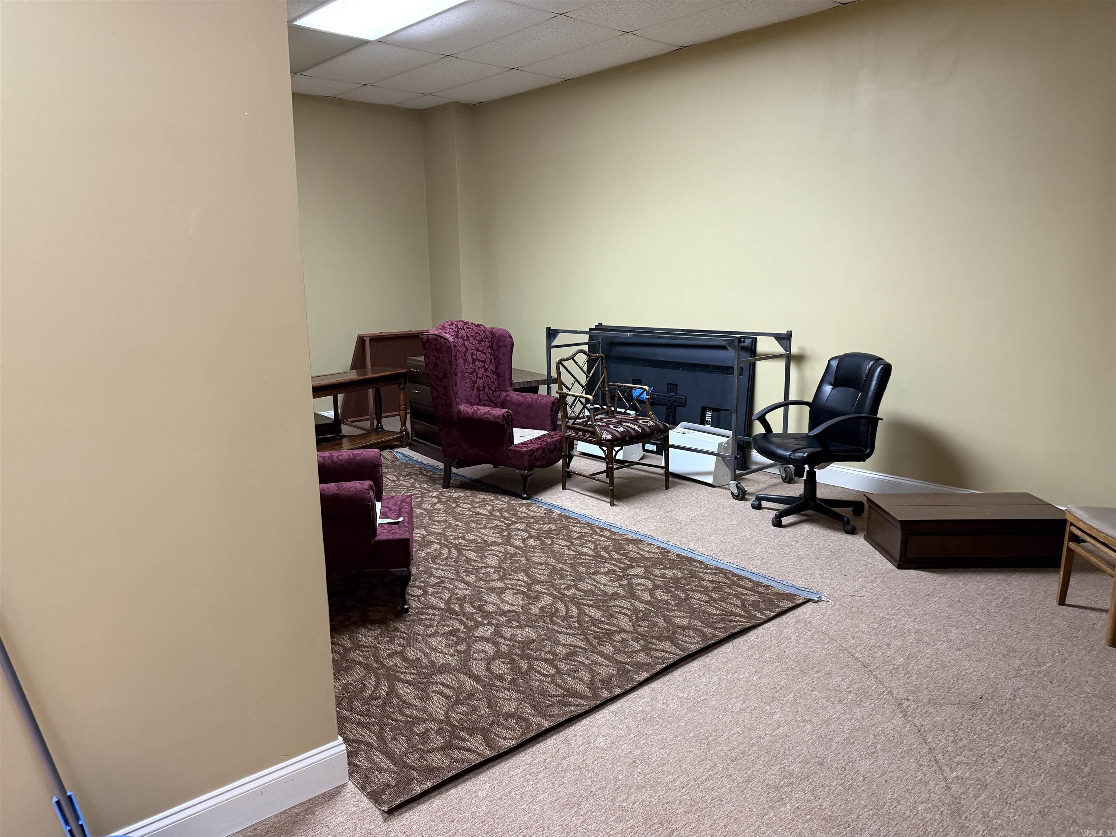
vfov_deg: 56.8
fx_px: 774
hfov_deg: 71.6
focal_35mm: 24
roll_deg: -0.1
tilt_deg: -8.9
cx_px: 558
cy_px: 418
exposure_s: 1/60
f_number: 1.78
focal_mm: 6.76
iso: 400
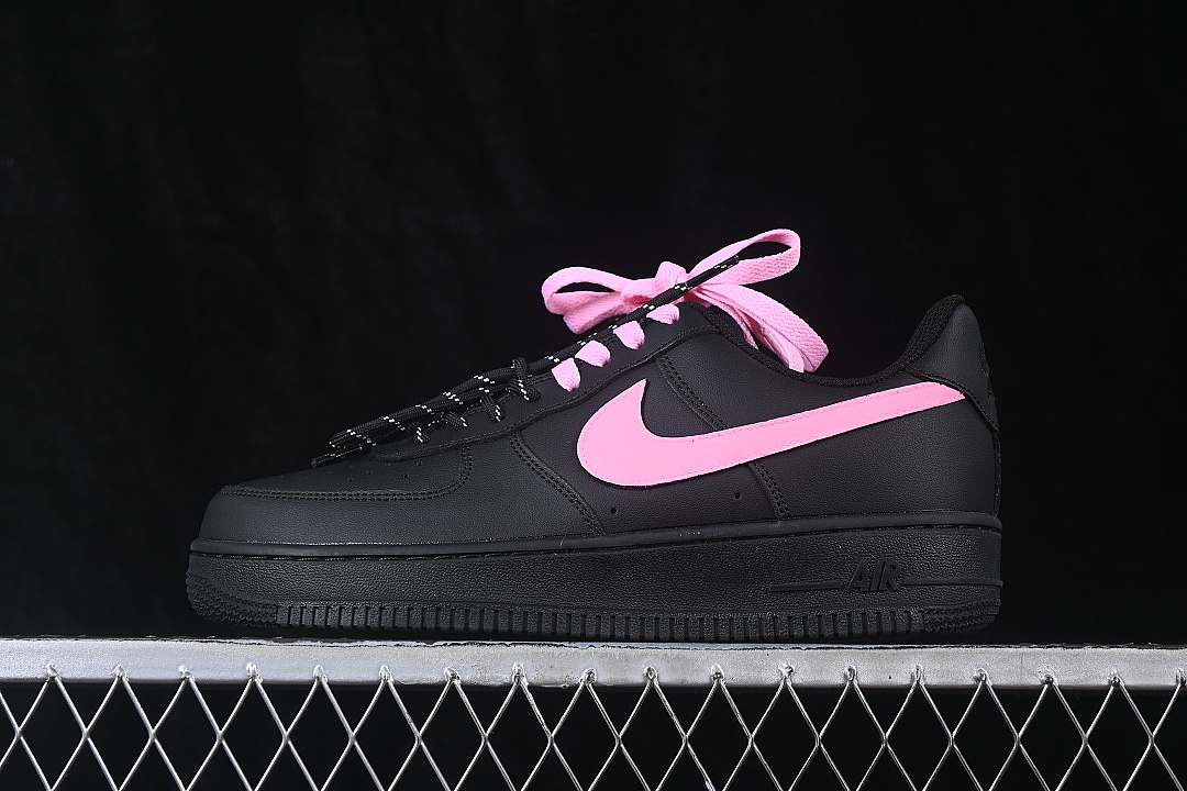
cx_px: 594
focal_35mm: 75
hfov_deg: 27.0
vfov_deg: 18.2
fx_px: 2473
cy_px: 396
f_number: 6.3
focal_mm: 50
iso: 160
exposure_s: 1/60
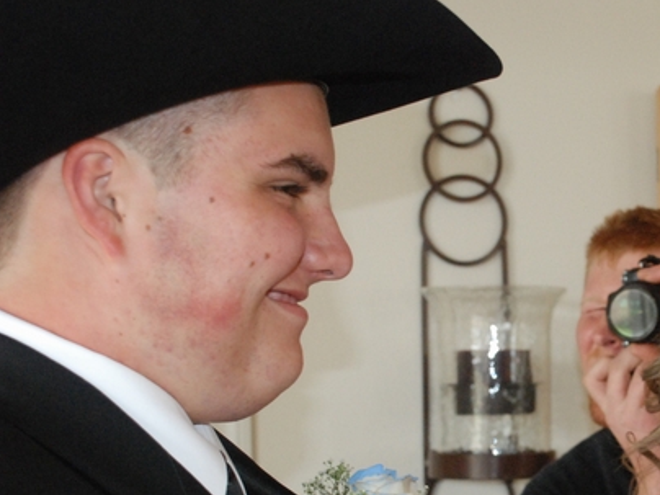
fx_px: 1790
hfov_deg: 20.5
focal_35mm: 94
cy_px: 381
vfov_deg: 15.7
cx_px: 577
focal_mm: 35
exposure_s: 1/125
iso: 1600
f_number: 5.6
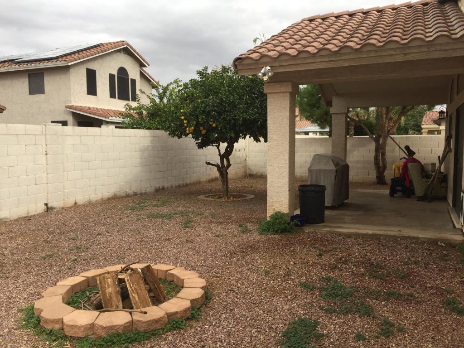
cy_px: 174
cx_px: 232
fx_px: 389
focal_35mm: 29
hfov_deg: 61.7
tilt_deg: -3.7
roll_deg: -0.6
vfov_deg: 48.2
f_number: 2.2
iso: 32
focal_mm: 4.15
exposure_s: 1/565
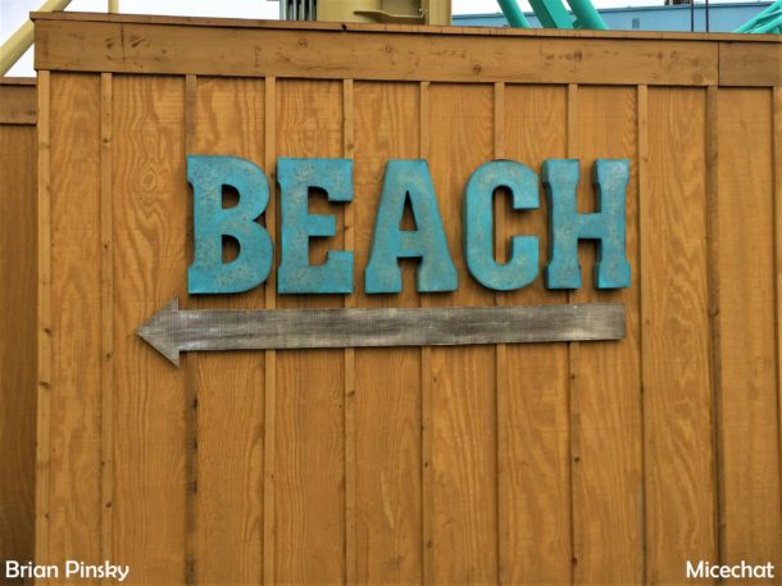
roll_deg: -1.5
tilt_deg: -0.6
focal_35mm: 29
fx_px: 655
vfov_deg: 48.2
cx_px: 391
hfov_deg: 61.7
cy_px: 293
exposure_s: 1/2198
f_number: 2.2
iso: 32
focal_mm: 4.15
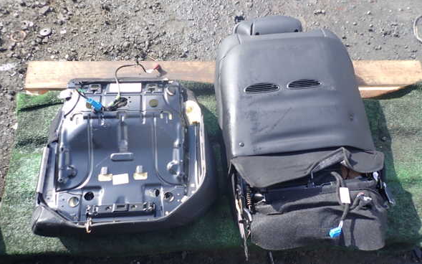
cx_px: 213
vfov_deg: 46.0
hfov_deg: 68.4
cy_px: 143
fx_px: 310
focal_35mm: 27
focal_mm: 4.5
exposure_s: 1/250
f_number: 2.8
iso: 100
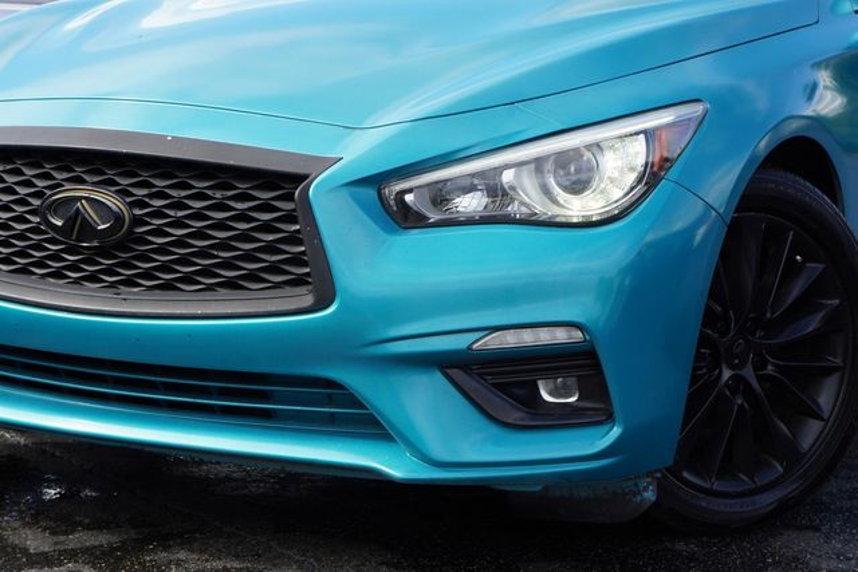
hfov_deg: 25.5
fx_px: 1895
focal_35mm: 80
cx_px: 429
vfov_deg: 17.2
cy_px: 286
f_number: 10
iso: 200
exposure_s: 1/160
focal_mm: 53
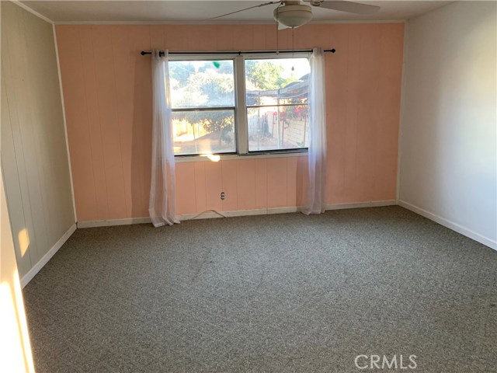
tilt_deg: -12.0
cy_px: 186
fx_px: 373
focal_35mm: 26
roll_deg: +1.5
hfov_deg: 67.3
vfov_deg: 53.1
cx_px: 248
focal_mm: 4.25
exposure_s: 1/74
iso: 100
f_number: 1.8
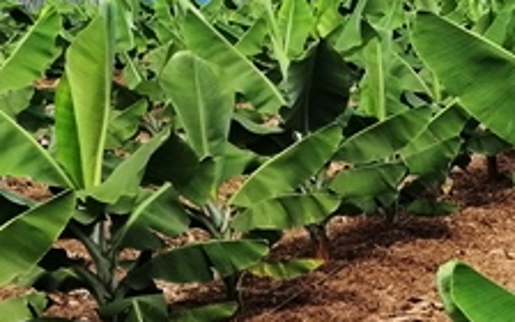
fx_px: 1432
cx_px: 795
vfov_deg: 11.9
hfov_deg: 18.0
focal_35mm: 102
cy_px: 568
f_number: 1.8
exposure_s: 1/1033
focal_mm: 3.95
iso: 50
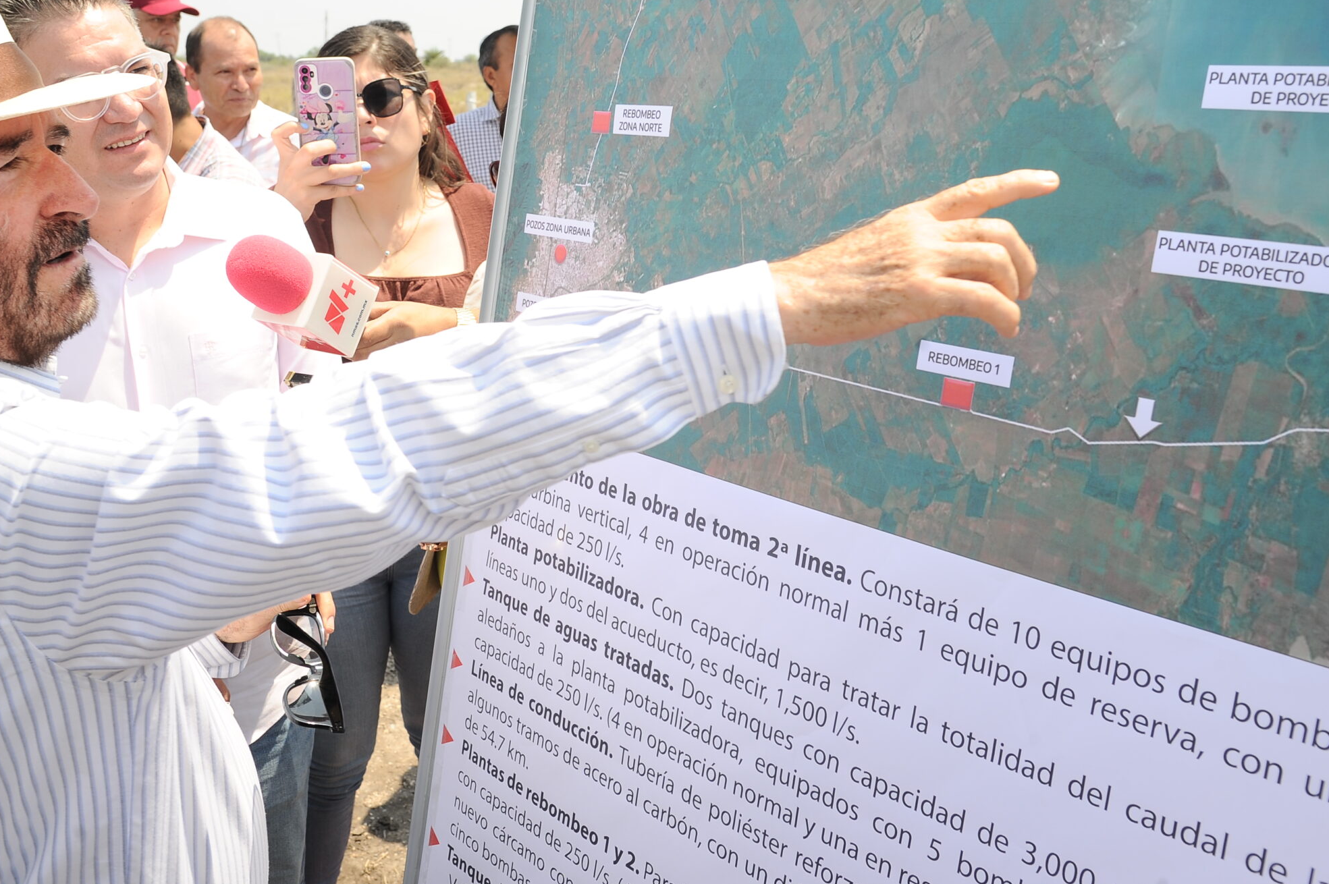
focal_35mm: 39
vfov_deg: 34.0
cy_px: 334
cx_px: 576
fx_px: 1439
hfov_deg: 49.4
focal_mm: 30
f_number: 4.5
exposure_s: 1/250
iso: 200
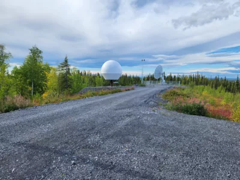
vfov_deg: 58.9
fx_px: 159
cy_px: 90
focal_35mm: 23
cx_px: 120
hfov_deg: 73.9
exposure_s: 1/1484
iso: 20
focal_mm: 5.4
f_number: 1.8
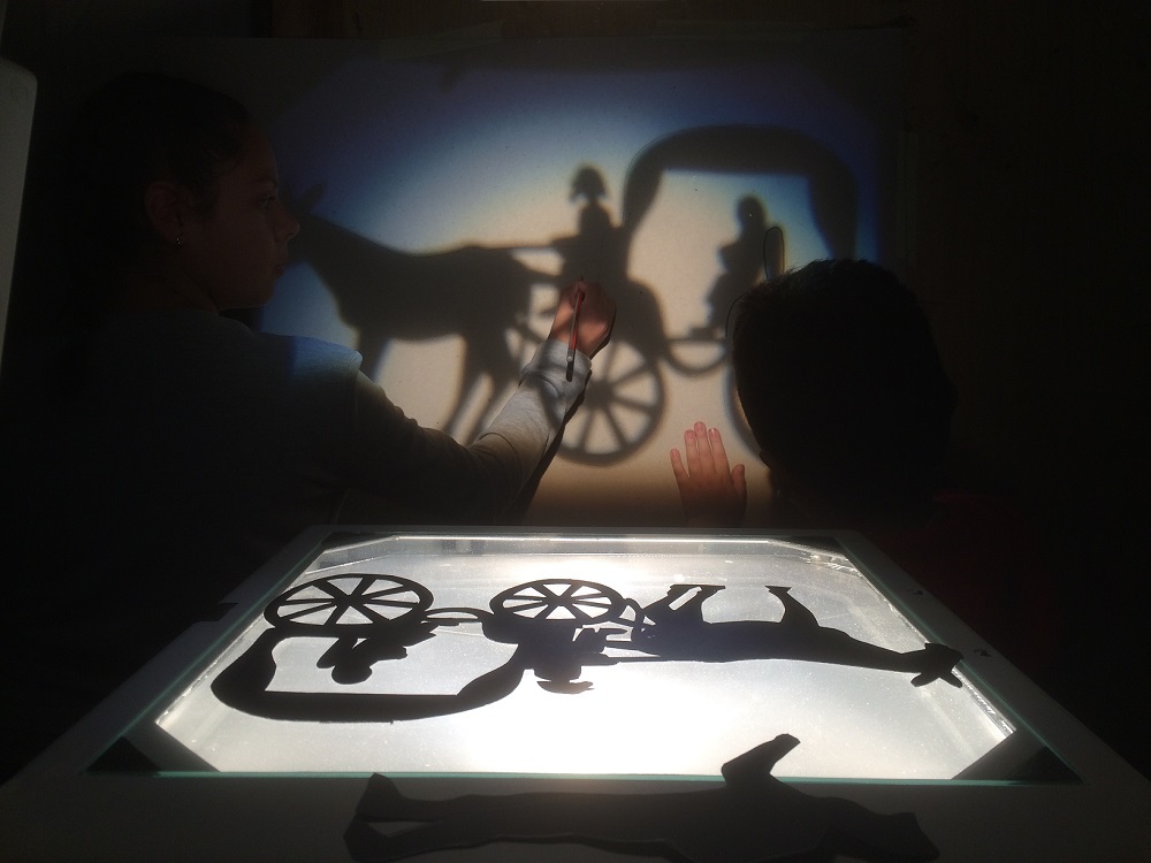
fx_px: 964
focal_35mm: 29
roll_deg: +0.1
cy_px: 432
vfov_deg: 48.2
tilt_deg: -8.1
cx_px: 576
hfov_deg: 61.7
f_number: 2.2
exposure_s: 1/100
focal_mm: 4.15
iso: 40
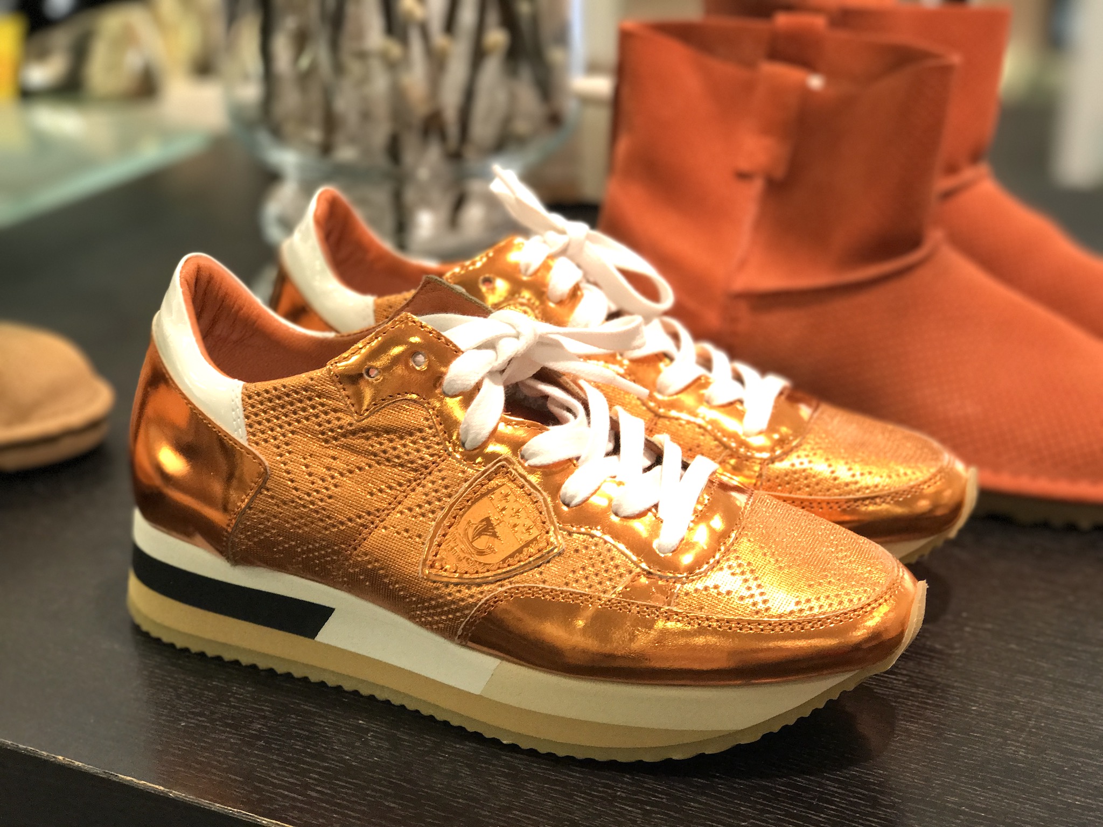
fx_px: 1816
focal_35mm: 57
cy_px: 414
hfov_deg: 33.8
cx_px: 552
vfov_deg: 25.7
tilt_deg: -22.7
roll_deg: +0.0
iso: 160
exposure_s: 1/99
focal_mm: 6.6
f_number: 2.8
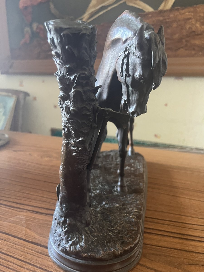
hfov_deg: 53.1
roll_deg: -2.0
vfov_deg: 67.3
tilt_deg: -15.4
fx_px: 204
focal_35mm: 26
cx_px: 102
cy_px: 136
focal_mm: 5.1
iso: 500
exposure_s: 1/50
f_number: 1.6
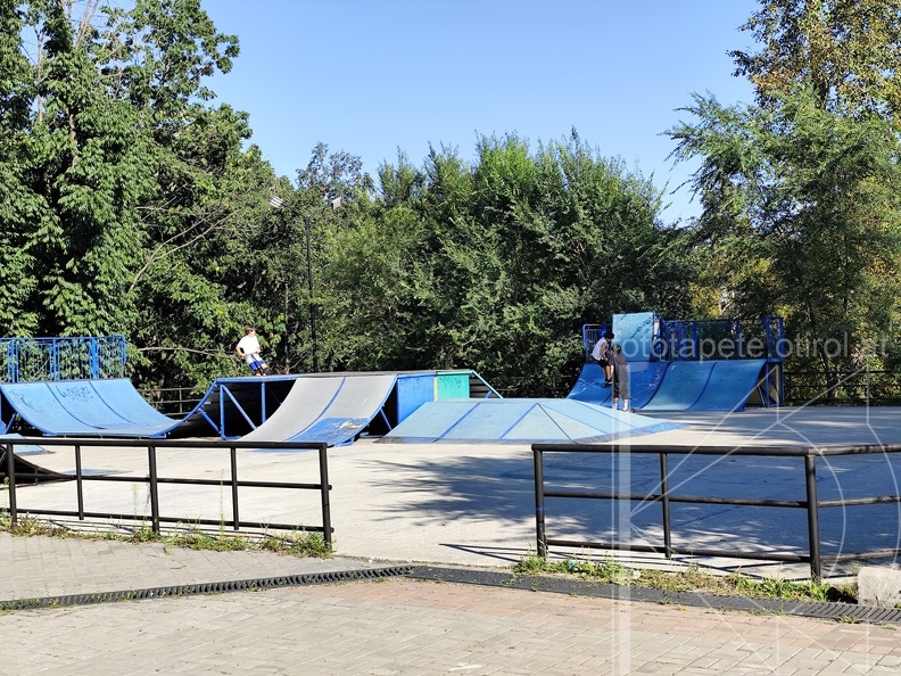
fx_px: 1197
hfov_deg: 41.2
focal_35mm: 46
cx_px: 450
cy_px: 338
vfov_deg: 31.5
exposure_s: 1/603
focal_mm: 6.19
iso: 50
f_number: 1.65
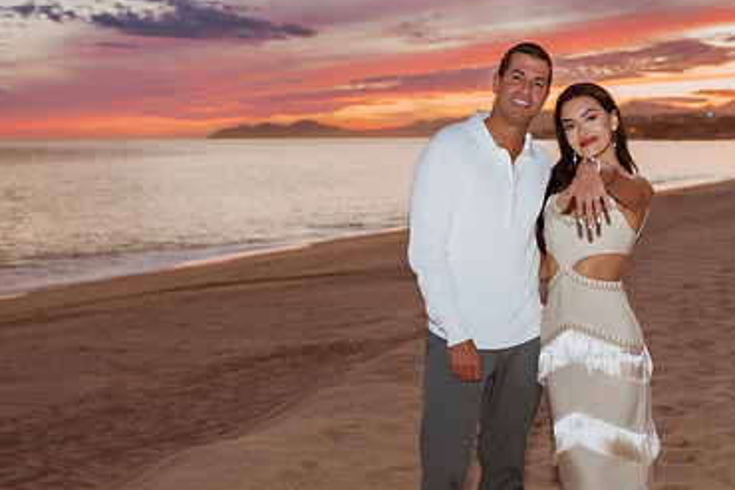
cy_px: 301
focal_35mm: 59
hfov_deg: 33.4
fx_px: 1205
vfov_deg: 23.0
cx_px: 523
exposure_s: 1/100
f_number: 2.8
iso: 500
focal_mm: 34
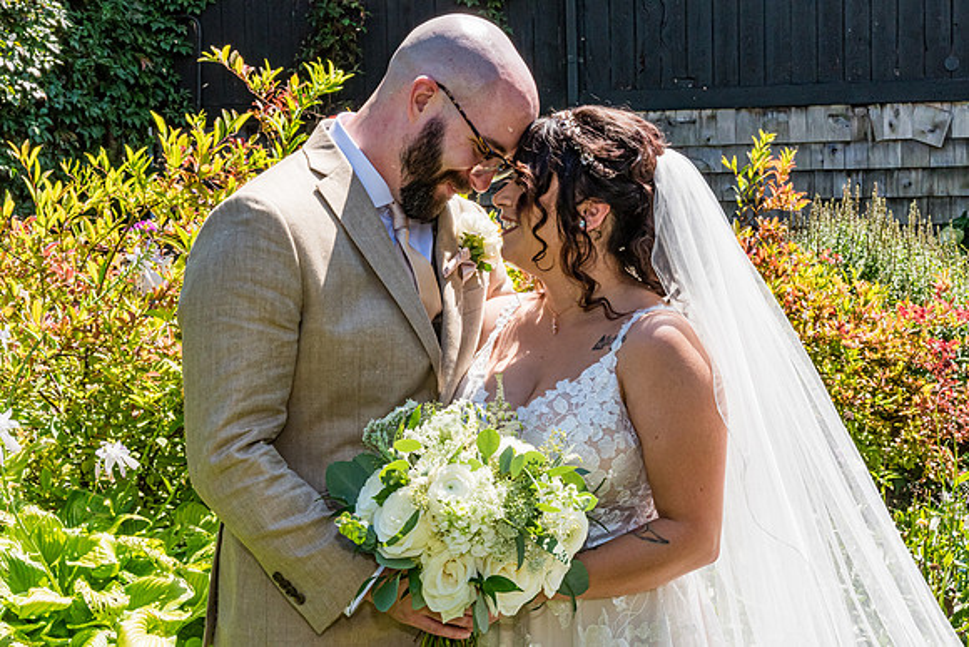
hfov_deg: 29.1
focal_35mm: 69
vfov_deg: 19.6
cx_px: 485
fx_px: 1869
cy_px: 324
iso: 1250
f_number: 22
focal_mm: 65
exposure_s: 1/200
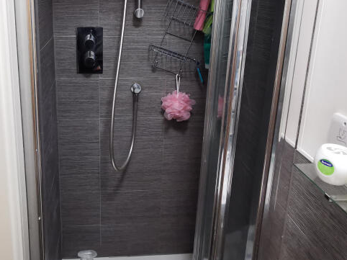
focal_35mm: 34
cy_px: 74
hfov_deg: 53.3
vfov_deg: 40.9
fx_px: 341
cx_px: 126
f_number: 2.2
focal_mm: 2.35
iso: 400
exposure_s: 1/25
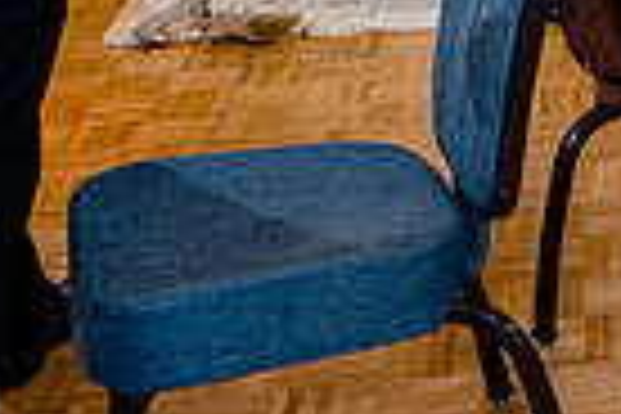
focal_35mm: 101
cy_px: -254
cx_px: 832
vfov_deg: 12.7
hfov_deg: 18.6
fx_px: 1742
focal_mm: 24
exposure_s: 1/160
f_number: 4
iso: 1000
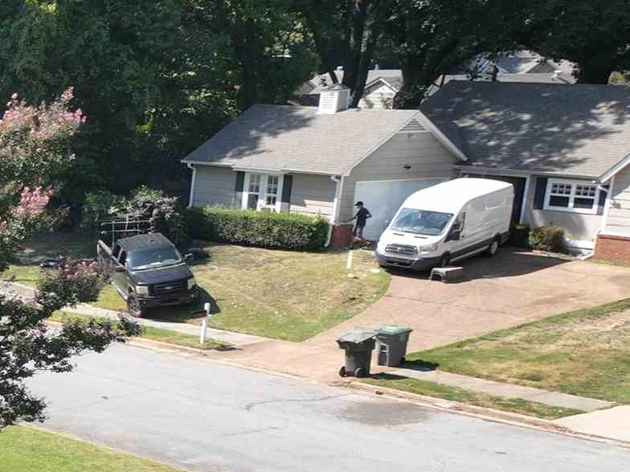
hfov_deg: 16.4
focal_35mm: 94
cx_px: -598
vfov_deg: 15.4
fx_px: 1710
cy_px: 470
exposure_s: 1/1000
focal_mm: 12.29
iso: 120
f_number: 2.8
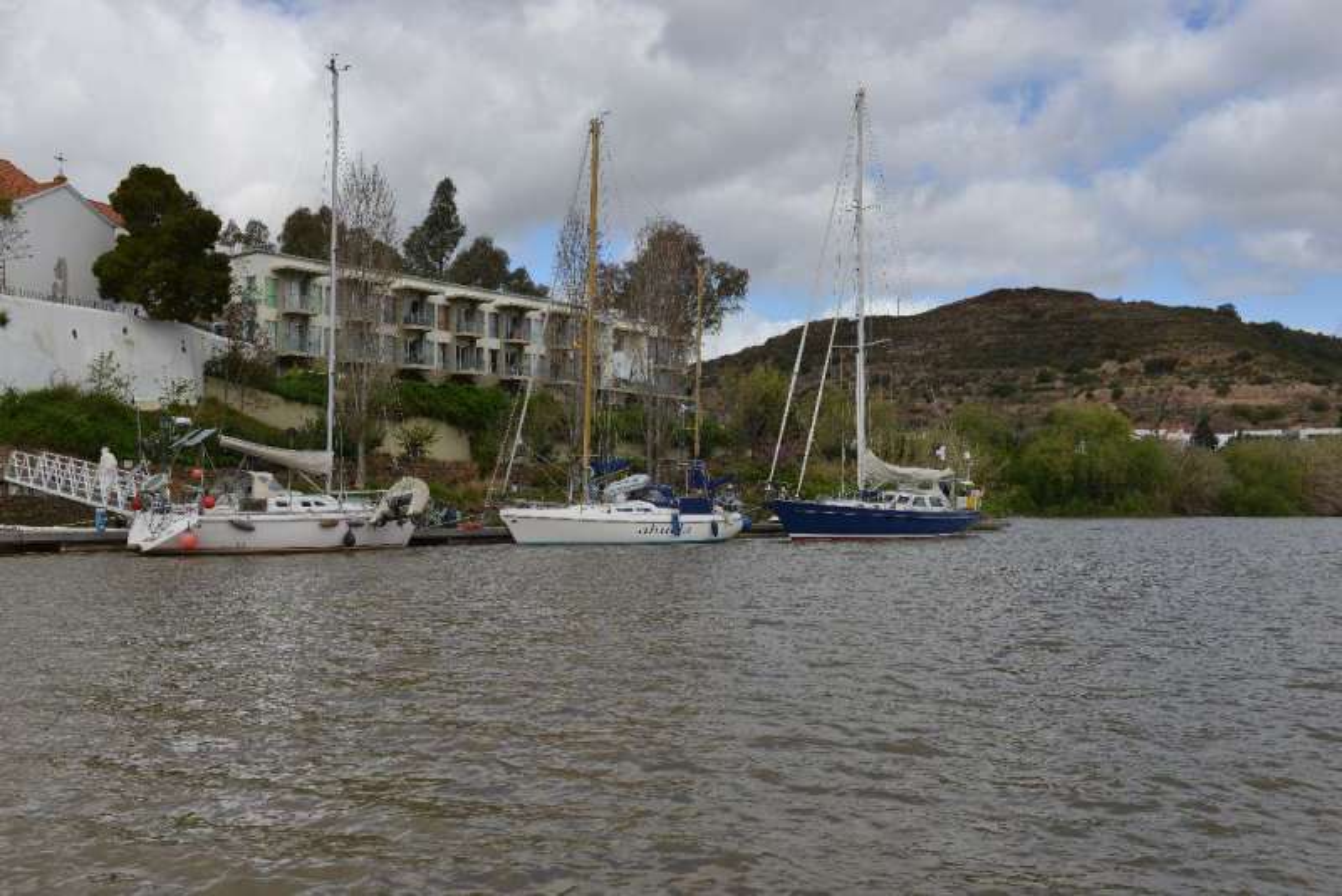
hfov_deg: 54.4
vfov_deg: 37.9
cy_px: 448
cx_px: 671
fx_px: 1305
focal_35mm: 35
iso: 125
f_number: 10
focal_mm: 35
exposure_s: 1/320
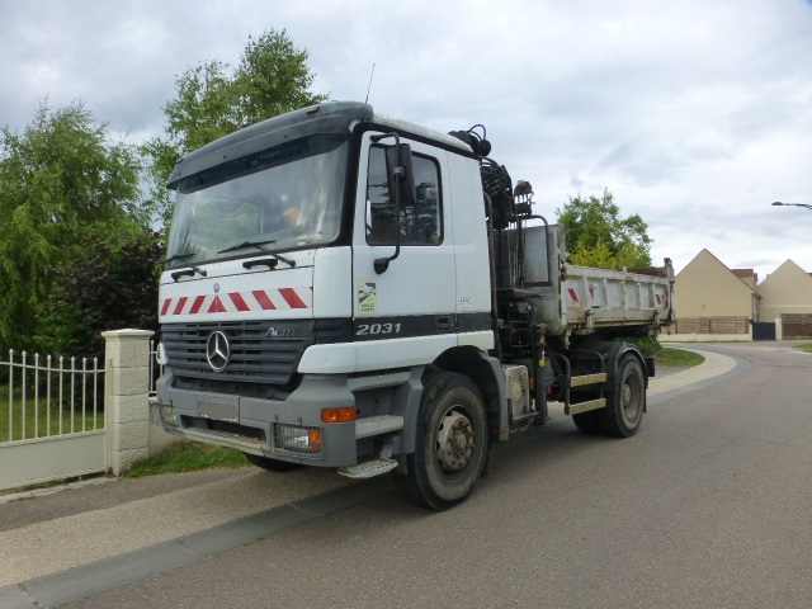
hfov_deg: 71.6
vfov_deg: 56.8
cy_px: 304
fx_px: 563
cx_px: 406
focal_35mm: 24
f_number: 4
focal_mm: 4.3
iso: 160
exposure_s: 1/125
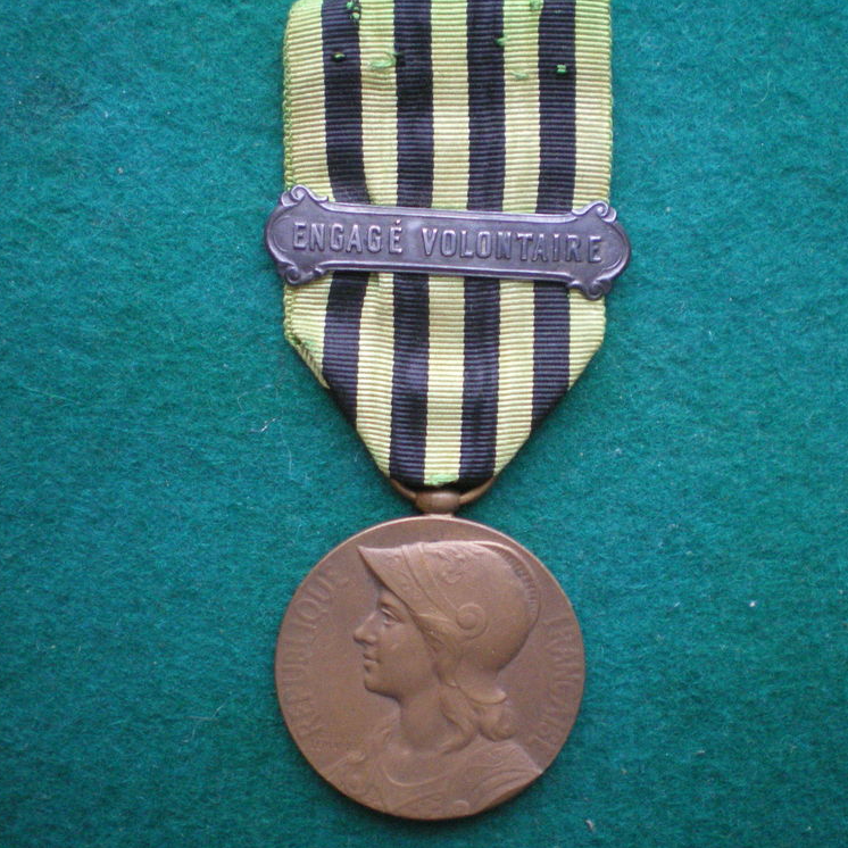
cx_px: 442
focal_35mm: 45
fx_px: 1247
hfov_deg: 37.5
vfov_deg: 37.6
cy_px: 424
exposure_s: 1/50
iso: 400
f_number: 3.1
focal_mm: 6.3
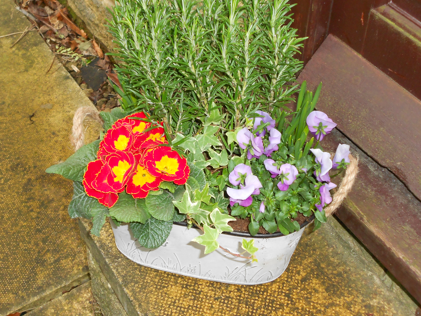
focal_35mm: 56
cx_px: 197
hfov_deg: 34.3
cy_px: 152
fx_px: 681
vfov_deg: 26.1
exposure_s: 1/60
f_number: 4.5
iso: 200
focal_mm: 8.8
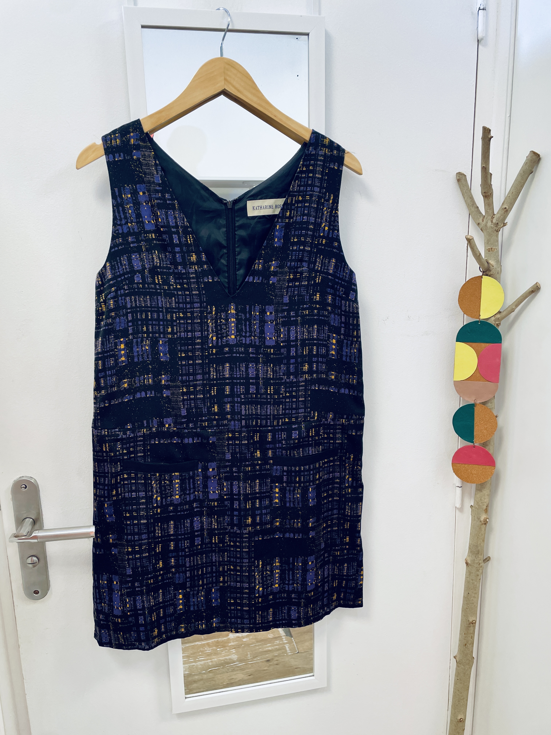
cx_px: 276
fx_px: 552
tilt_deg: -11.3
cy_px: 368
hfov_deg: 53.1
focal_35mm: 26
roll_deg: +2.6
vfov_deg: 67.3
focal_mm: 4.2
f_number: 1.6
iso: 125
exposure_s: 1/100
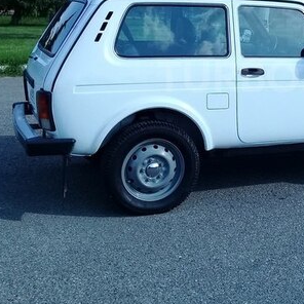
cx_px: 263
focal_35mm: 61
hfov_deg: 27.3
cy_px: 77
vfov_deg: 27.8
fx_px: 606
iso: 64
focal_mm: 3.3
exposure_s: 1/868
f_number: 2.2
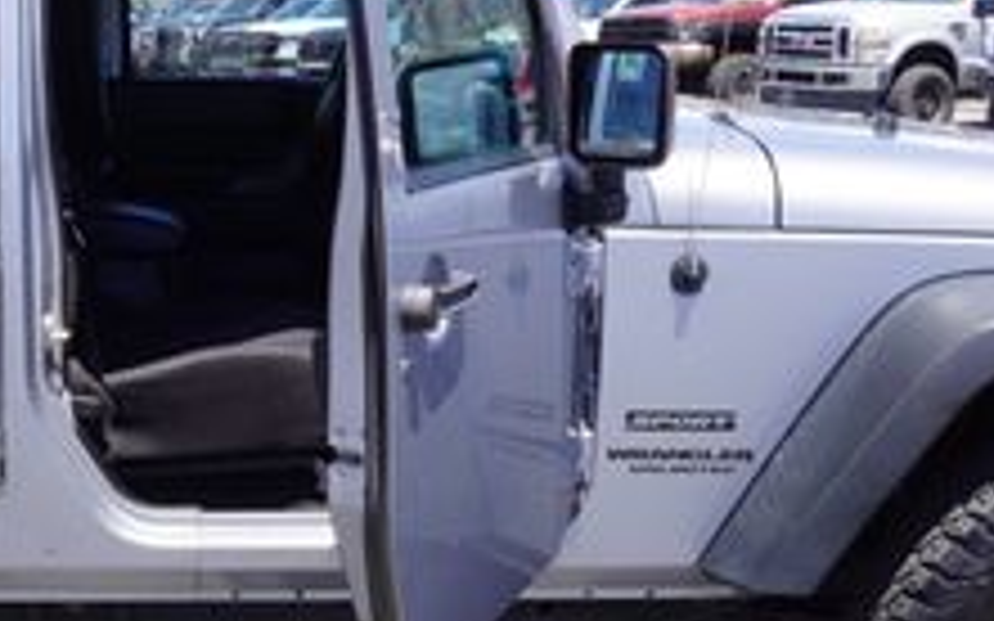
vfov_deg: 18.3
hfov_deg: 28.3
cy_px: 396
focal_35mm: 71
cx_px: 171
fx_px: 1923
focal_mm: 16
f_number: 8
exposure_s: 1/125
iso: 100
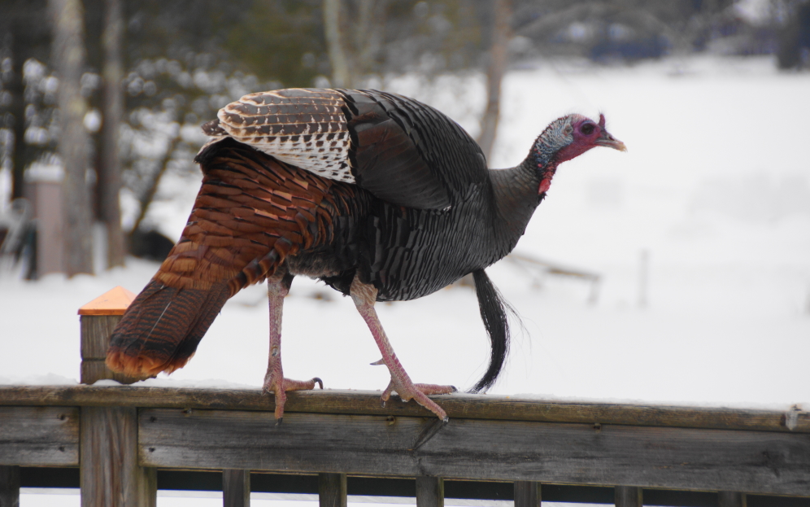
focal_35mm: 230
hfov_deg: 9.1
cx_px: 405
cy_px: 249
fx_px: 5078
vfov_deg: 5.7
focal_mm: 150
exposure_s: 1/250
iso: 200
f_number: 5.6
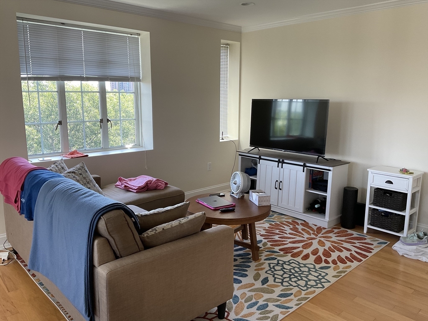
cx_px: 214
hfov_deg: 61.7
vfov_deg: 48.2
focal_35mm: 29
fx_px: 359
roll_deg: -1.0
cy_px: 160
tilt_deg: -10.7
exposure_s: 1/120
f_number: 1.8
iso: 64
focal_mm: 3
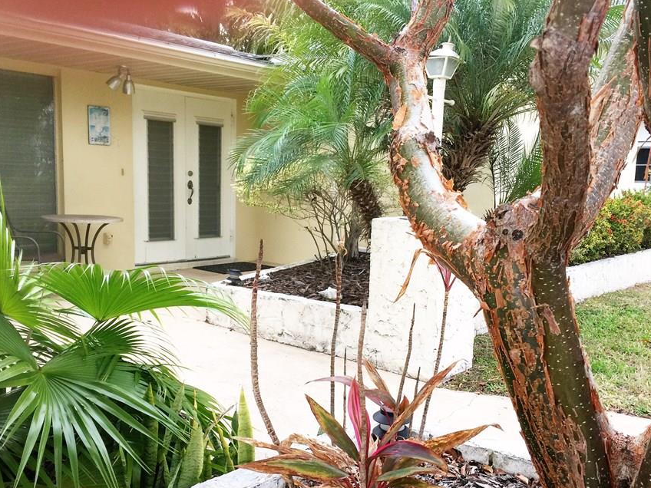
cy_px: 268
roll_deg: -2.7
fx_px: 658
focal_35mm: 35
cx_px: 316
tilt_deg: -6.7
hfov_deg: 52.6
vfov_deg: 40.7
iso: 32
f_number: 2.2
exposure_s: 1/30
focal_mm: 4.15
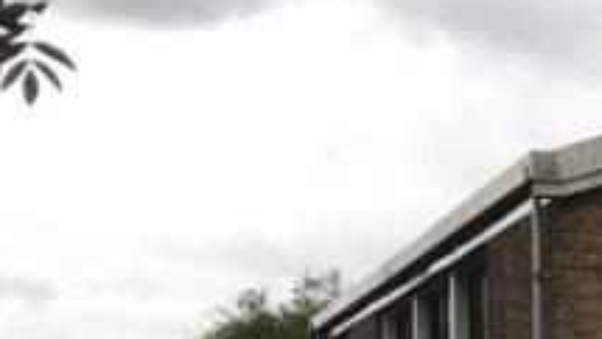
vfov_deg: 8.2
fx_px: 2315
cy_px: 524
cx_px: 1179
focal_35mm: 145
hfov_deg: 13.0
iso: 20
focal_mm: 3.99
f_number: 1.8
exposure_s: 1/2083
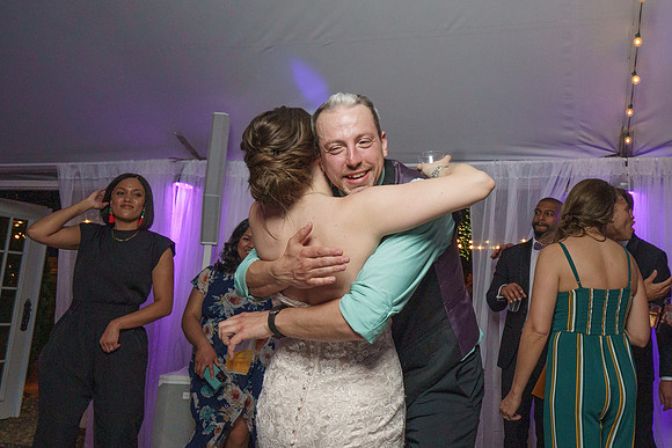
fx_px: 644
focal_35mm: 35
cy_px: 191
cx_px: 417
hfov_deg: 54.5
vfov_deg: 38.3
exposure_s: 1/200
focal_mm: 25
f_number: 5.6
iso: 2000
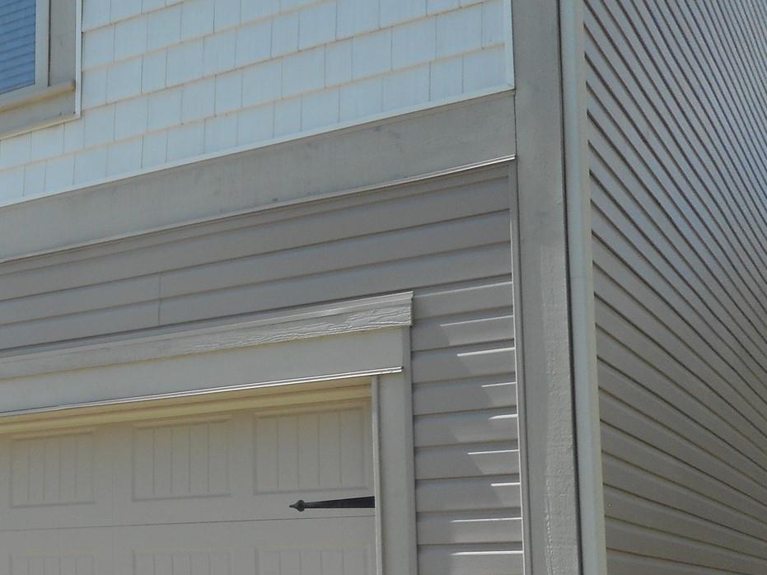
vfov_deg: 26.1
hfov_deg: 32.2
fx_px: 1218
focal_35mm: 55
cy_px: 461
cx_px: 0
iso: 80
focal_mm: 4.5
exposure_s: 1/500
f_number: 3.7
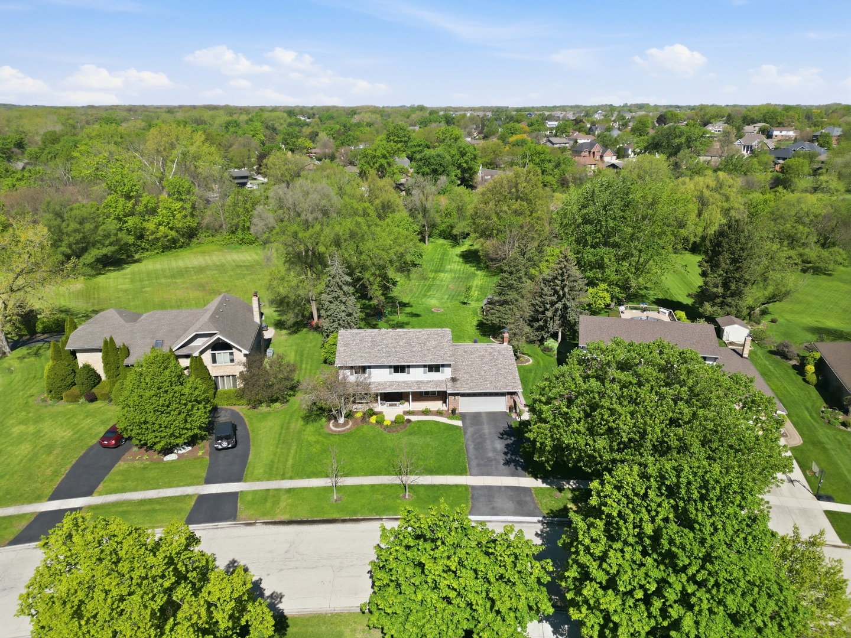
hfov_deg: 71.6
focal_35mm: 24
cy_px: 319
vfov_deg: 56.8
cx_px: 426
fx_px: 590
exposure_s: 1/2500
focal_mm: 6.7
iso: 100
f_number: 1.7
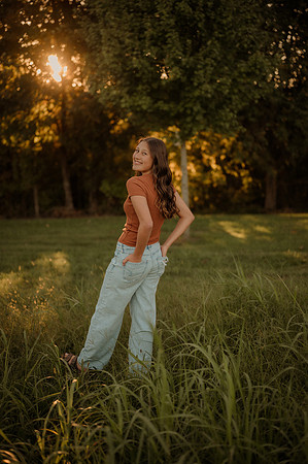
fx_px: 643
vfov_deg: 39.6
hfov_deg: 26.9
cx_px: 154
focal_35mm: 50
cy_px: 232
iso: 250
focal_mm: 50
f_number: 2
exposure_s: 1/640
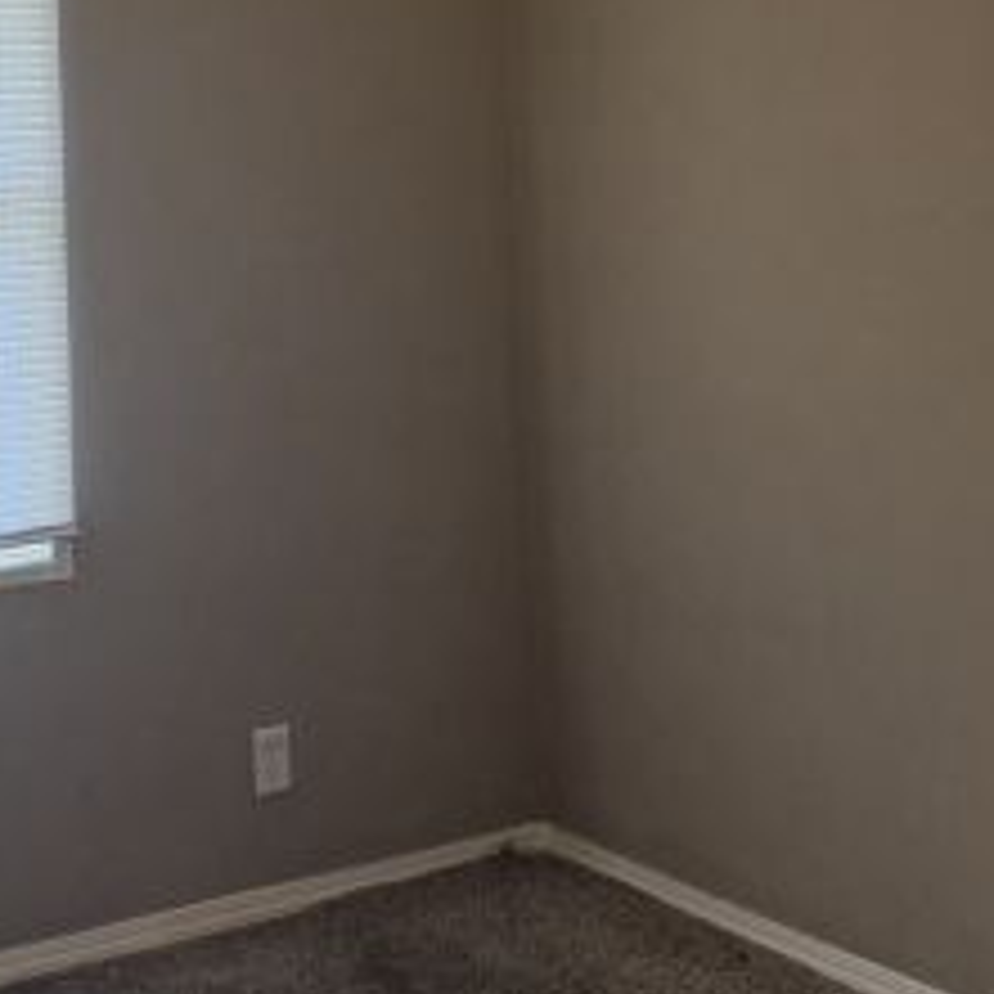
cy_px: 63
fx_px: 2079
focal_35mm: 64
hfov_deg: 26.5
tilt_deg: +2.9
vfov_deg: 25.9
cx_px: 236
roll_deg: +1.8
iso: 200
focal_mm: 6.76
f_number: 1.78
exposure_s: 1/136
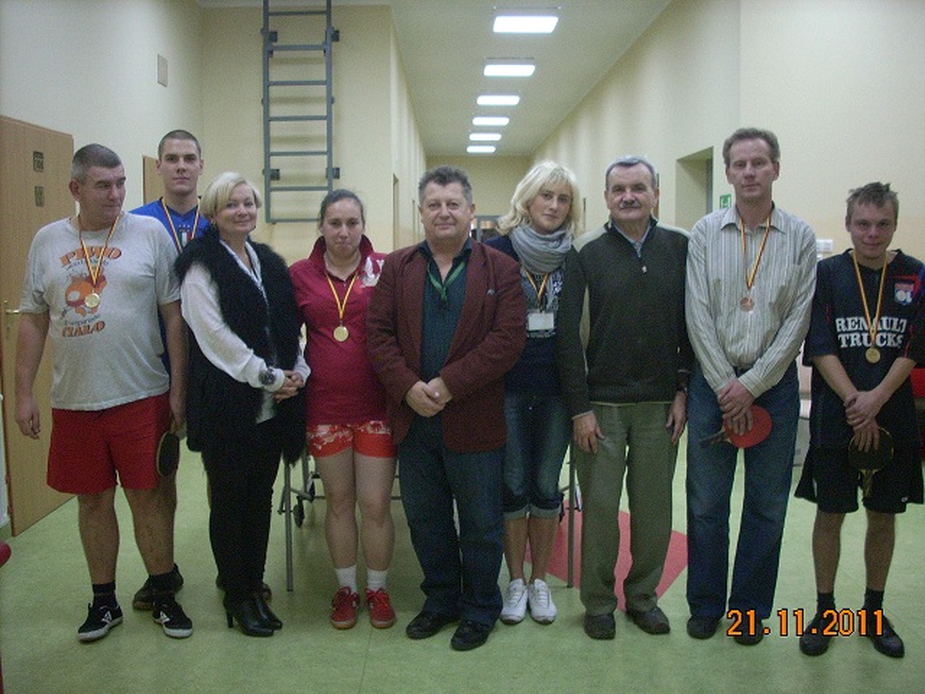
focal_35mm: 37
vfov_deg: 38.7
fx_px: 989
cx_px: 462
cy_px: 347
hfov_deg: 50.1
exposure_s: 1/30
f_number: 2.8
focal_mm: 6.2
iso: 295
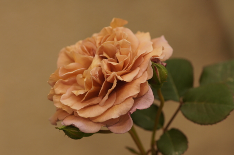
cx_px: 117
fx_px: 974
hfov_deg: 13.7
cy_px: 78
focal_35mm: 150
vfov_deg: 9.1
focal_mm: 100
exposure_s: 1/160
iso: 200
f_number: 4
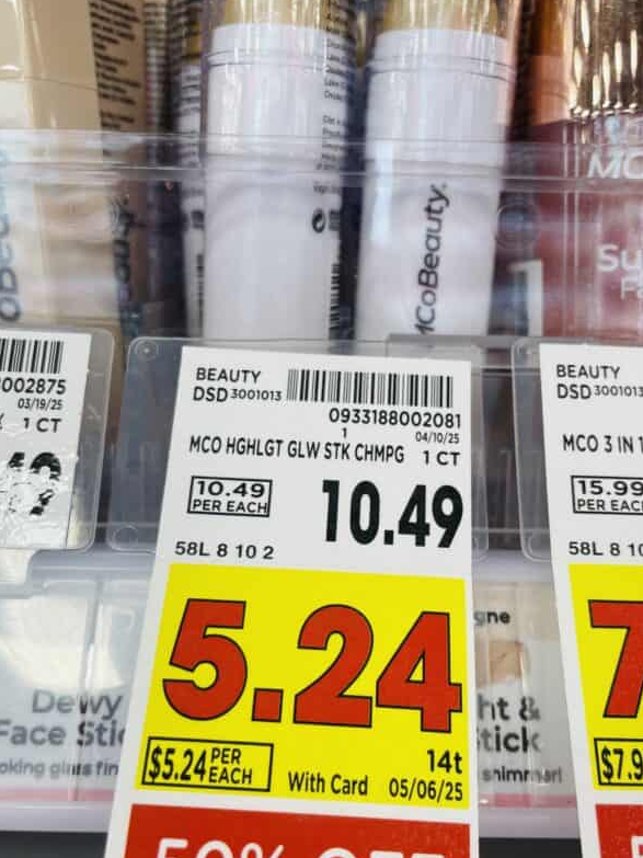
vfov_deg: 54.0
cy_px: 442
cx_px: 331
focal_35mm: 34
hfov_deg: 41.8
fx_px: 842
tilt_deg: -11.6
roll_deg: -1.0
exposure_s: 1/67
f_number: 1.6
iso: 32
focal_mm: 4.2
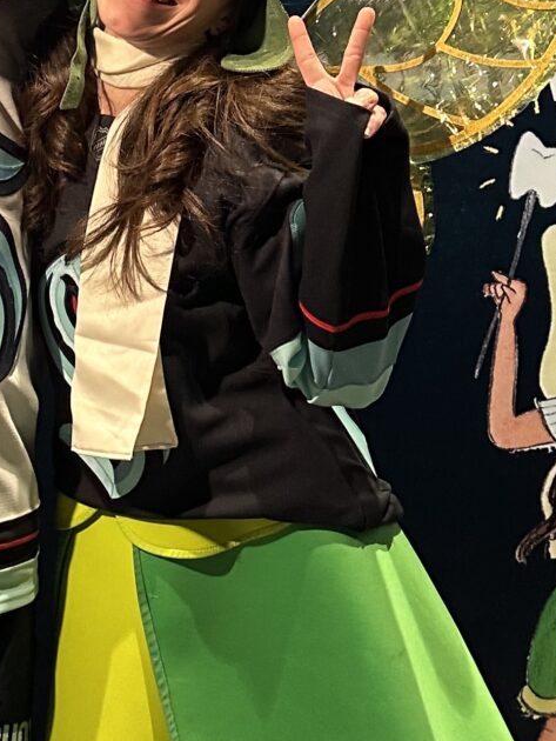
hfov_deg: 18.5
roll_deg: -0.6
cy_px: 261
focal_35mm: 78
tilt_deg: -3.7
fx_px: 1669
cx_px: 28
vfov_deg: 24.9
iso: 400
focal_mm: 6.86
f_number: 1.78
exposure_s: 1/60
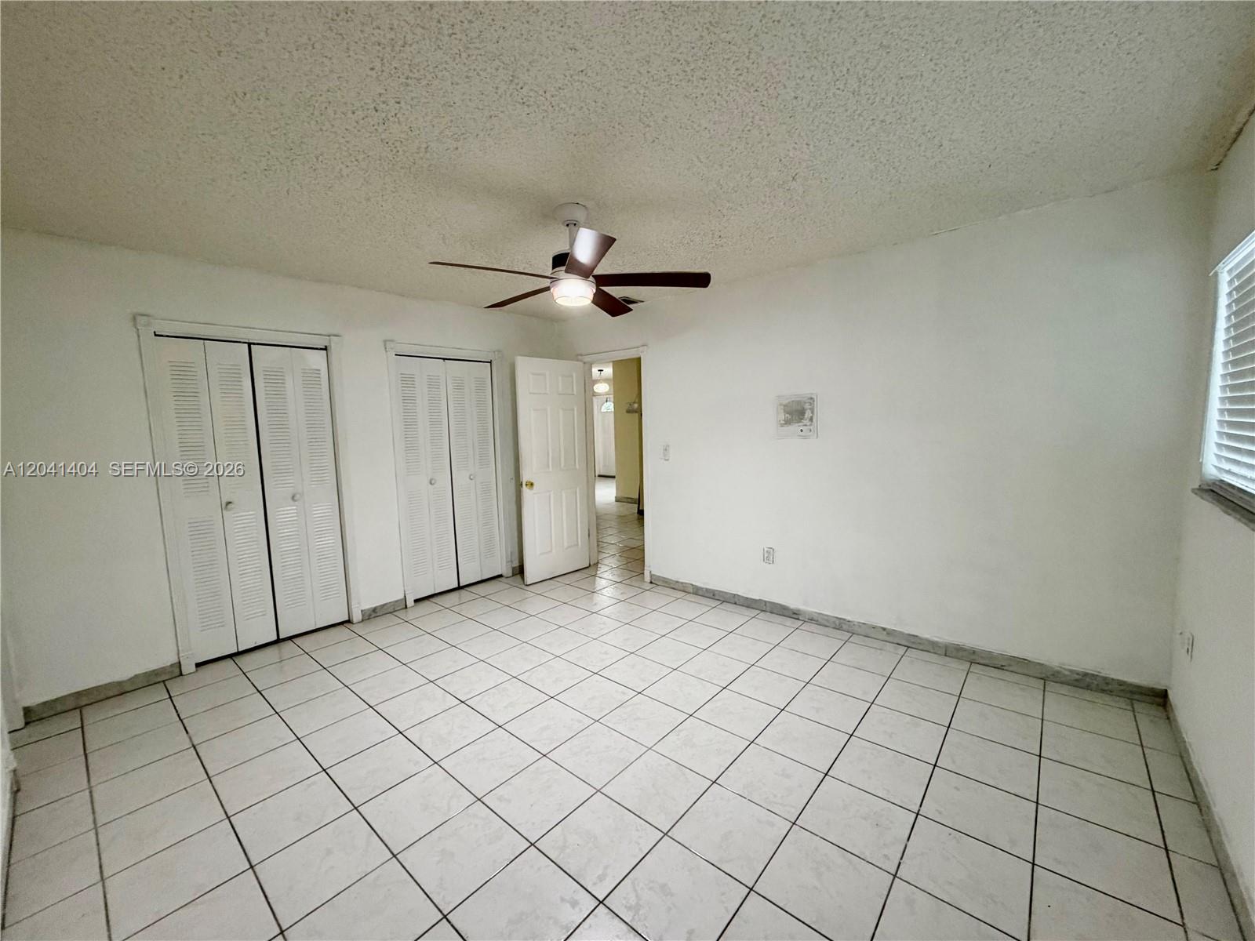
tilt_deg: -6.2
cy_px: 470
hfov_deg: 102.1
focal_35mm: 14
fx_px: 508
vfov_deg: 85.7
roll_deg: +1.7
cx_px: 628
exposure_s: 1/60
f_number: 2.2
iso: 250
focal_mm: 2.22
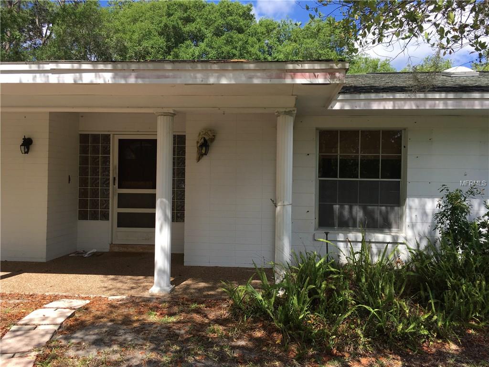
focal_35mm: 29
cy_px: 184
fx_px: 410
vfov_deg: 48.2
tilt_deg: -1.0
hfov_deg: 61.7
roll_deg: -1.5
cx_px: 244
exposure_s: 1/746
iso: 25
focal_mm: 4.15
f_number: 2.2
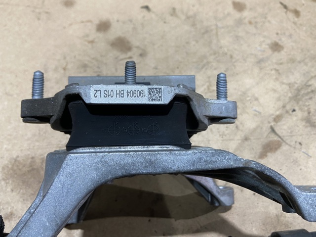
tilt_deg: -61.9
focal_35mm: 26
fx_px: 237
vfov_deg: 53.0
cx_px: 158
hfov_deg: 67.3
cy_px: 118
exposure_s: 1/50
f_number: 1.8
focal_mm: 4.25
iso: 160
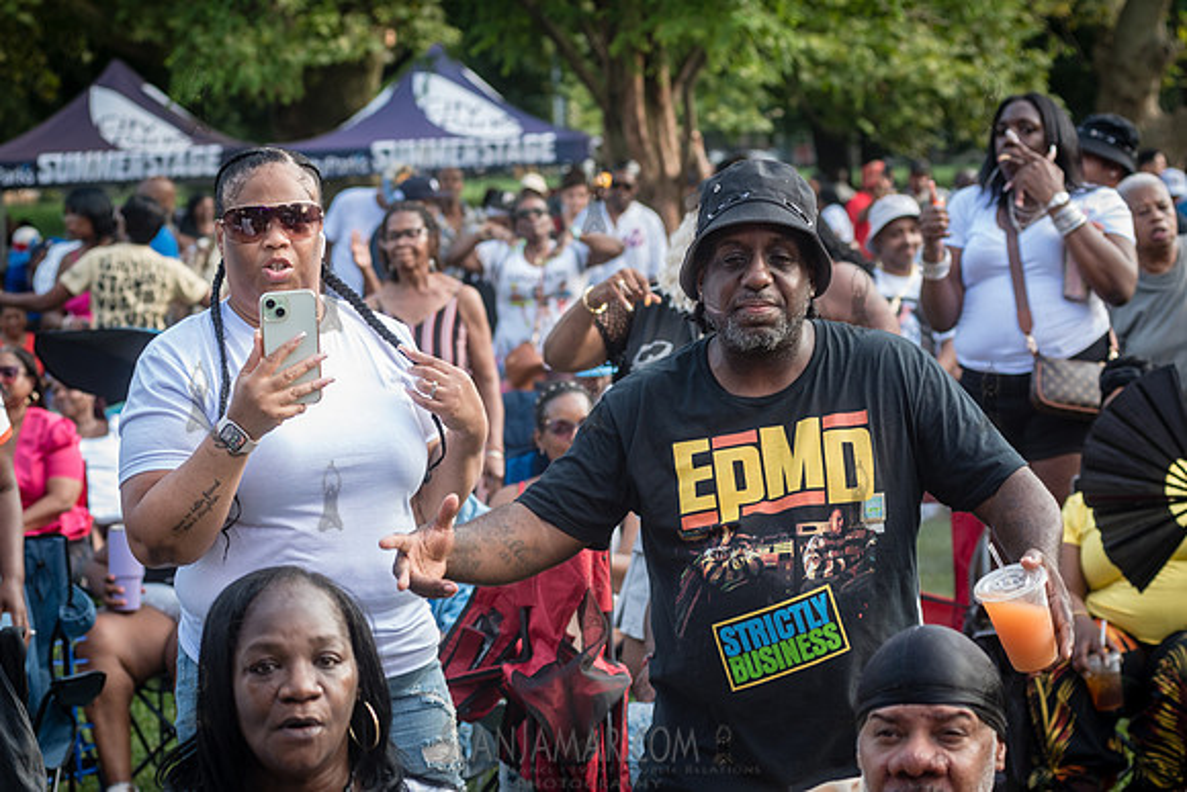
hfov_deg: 22.1
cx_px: 590
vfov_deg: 14.8
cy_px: 434
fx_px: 3040
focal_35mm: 92
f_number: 4.5
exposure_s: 1/250
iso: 500
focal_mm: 80
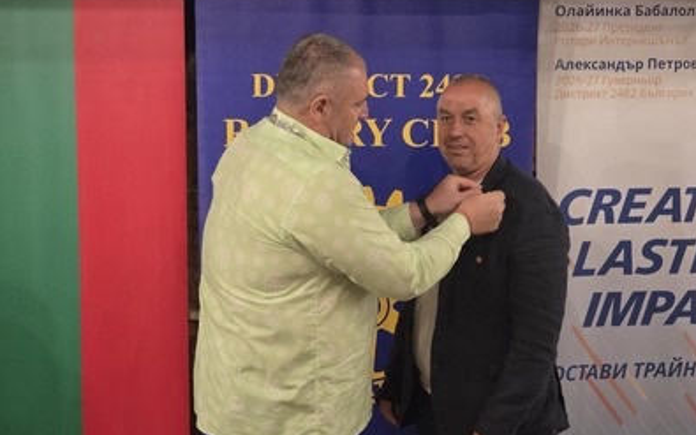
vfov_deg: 17.6
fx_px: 1404
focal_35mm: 74
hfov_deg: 27.8
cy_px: 252
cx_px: 349
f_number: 2.4
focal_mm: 7.9
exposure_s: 1/33.3
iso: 1250
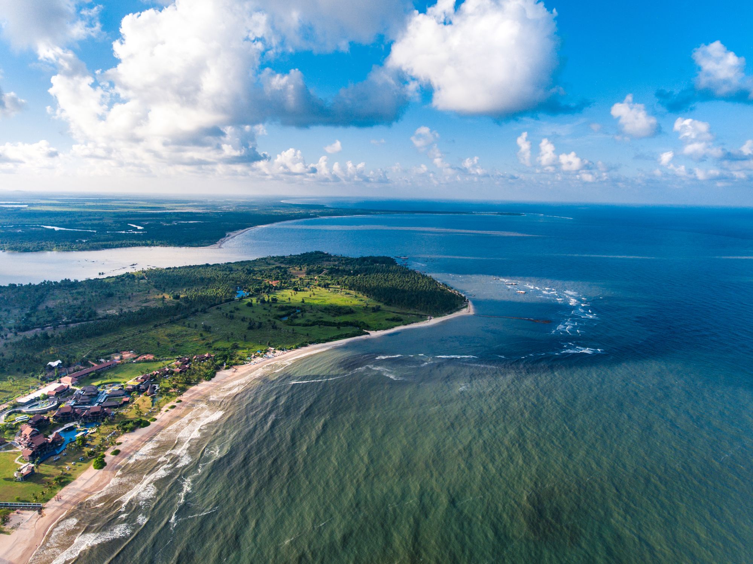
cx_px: 376
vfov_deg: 65.9
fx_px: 435
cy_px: 282
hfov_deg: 81.8
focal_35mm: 20
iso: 100
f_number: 2.8
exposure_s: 1/125
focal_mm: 3.61
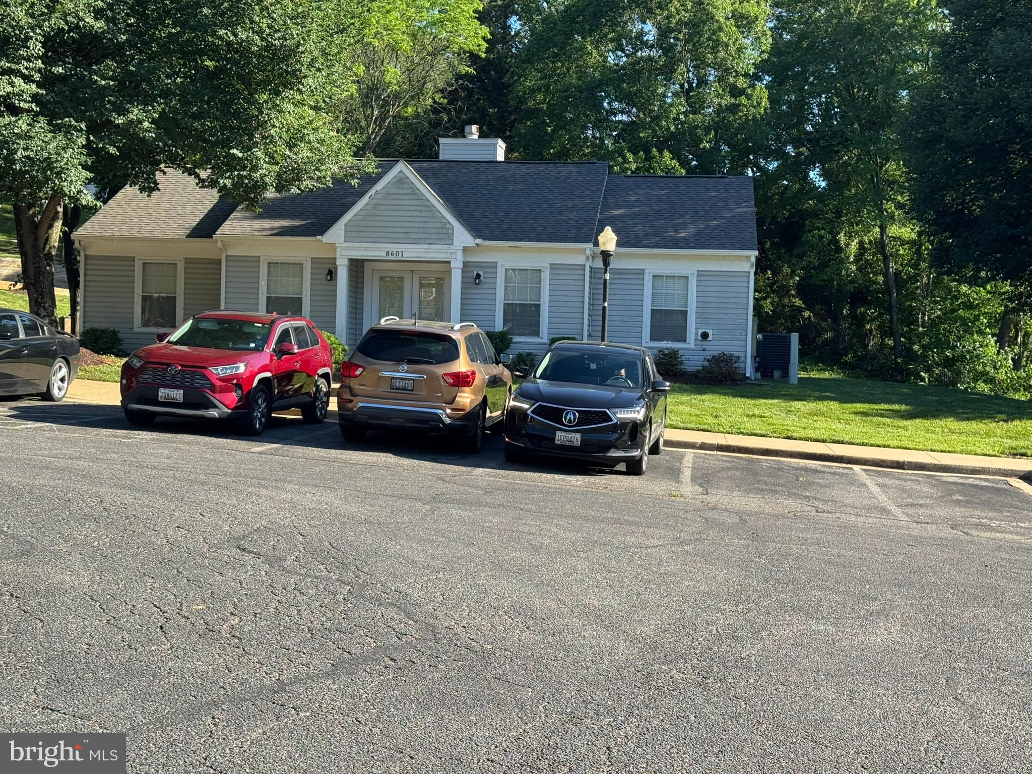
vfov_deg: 30.3
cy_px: 387
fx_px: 1431
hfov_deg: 39.7
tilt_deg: +0.0
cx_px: 516
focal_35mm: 48
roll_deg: -1.9
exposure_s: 1/1263
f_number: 1.78
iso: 64
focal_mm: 6.76
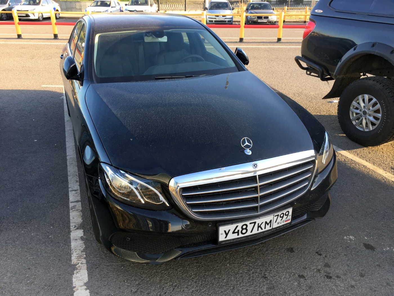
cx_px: 197
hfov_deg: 61.7
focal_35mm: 29
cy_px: 148
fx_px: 330
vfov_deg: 48.2
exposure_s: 1/100
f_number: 2.2
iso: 25
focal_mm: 4.15
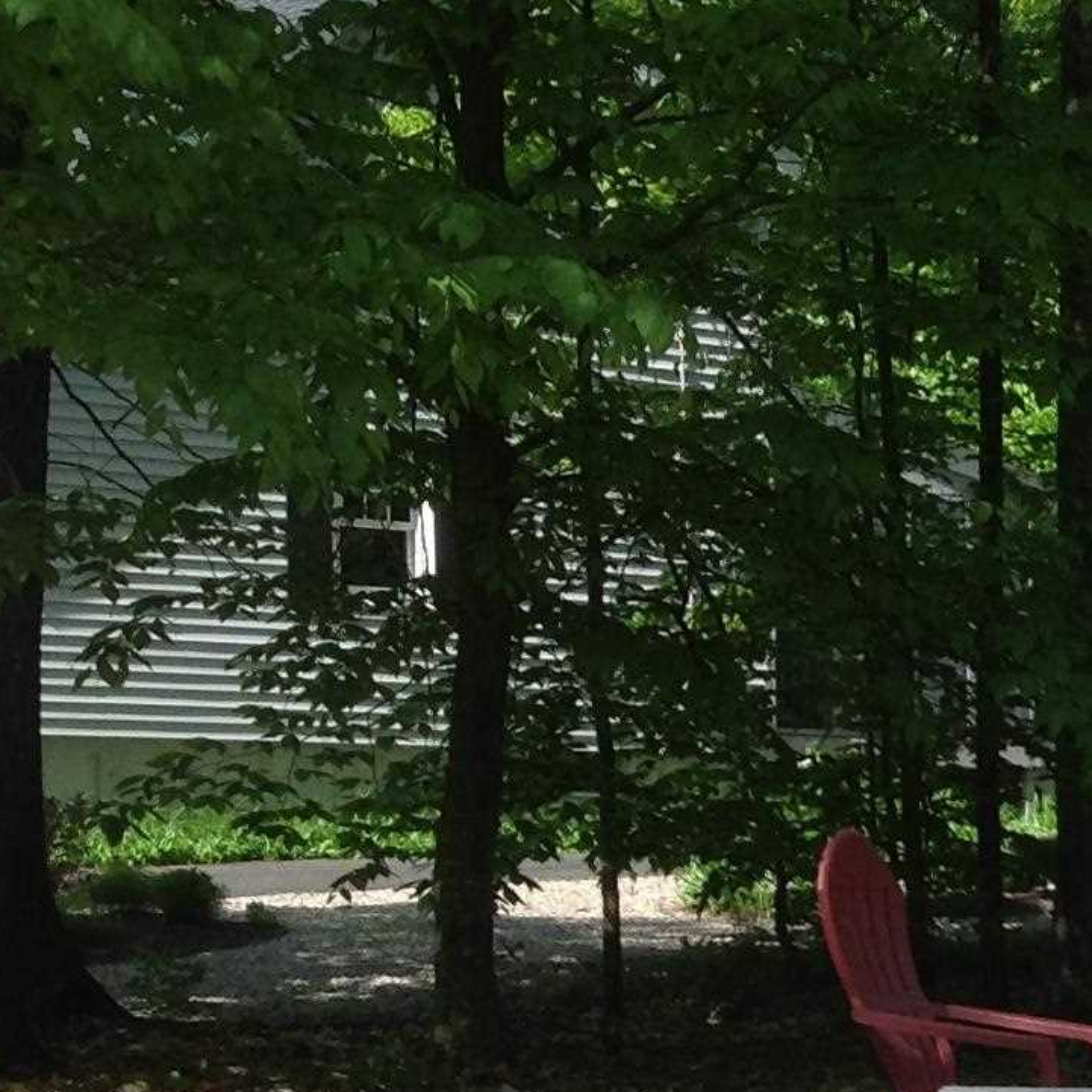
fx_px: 3962
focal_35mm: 111
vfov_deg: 15.3
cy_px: 1150
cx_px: 1799
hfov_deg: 14.3
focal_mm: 4.28
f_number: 2.4
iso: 50
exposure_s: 1/593
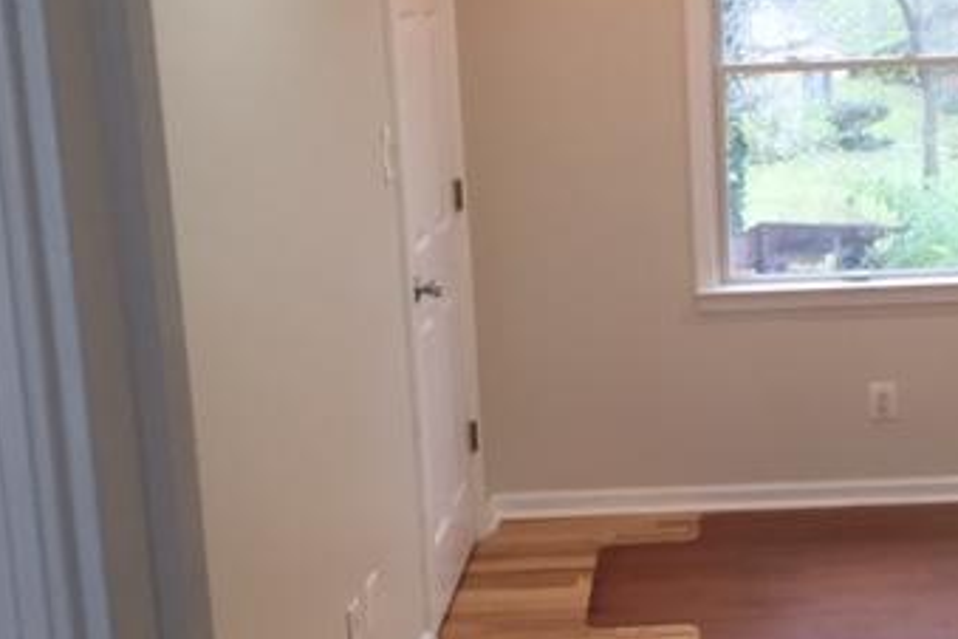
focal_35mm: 57
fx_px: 1517
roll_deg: +2.1
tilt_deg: -9.3
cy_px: 257
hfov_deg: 34.1
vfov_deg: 23.7
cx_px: 752
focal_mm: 4.15
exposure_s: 1/30
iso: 32
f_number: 2.2
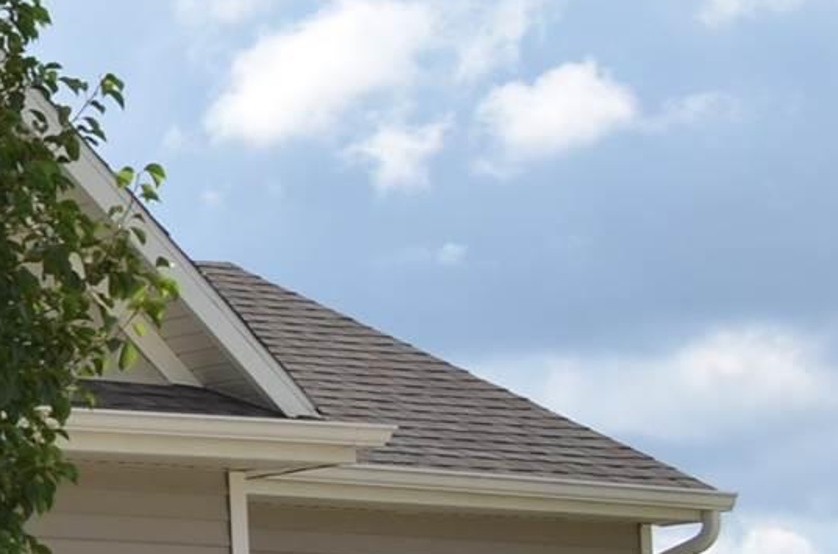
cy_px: 574
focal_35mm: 206
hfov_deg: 8.7
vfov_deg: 6.6
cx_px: -1454
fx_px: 4783
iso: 100
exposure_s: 1/250
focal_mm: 24
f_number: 8
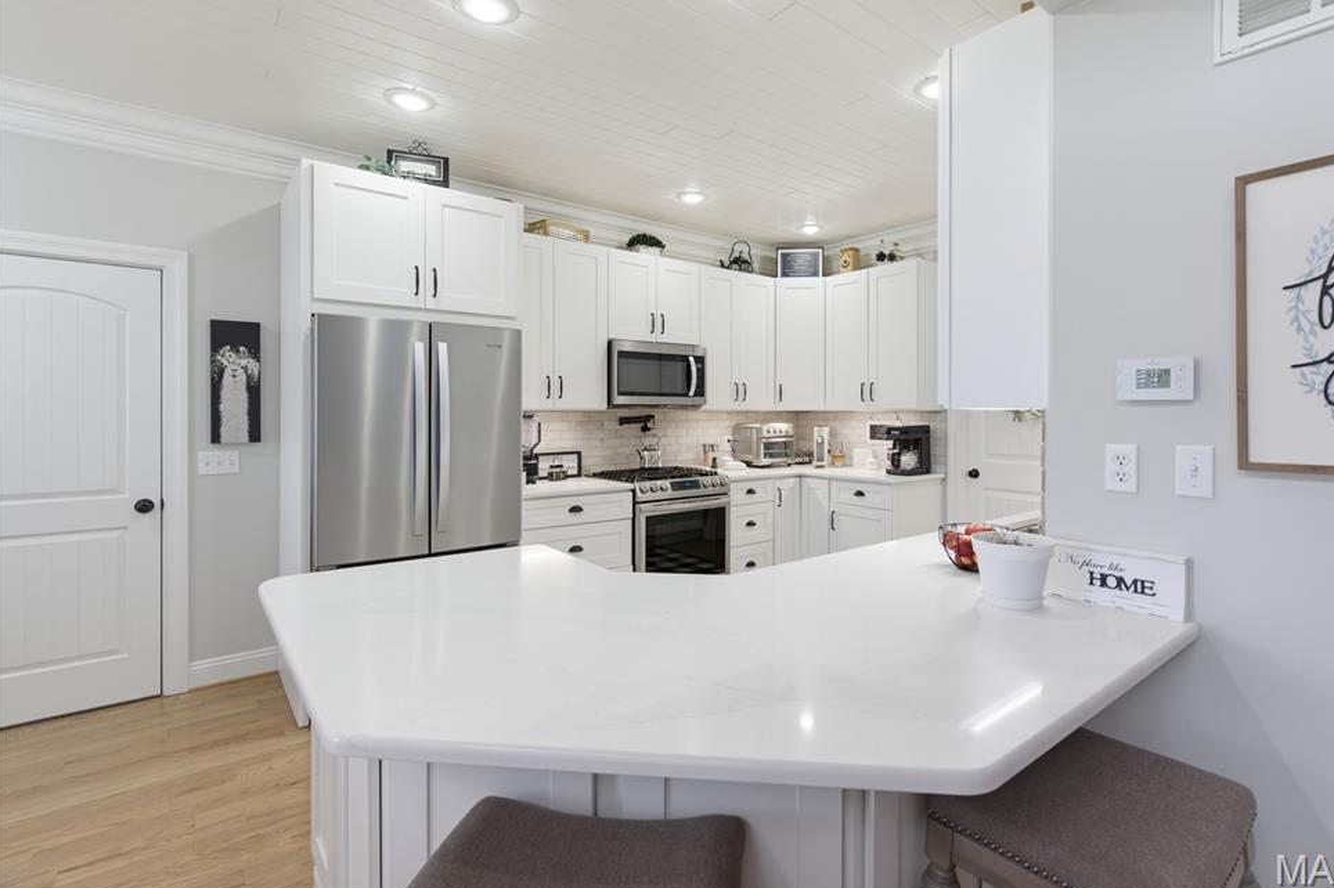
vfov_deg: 70.4
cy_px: 427
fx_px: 630
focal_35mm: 17
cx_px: 706
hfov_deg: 93.2
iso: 200
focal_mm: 16
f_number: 6.3
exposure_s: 1/8
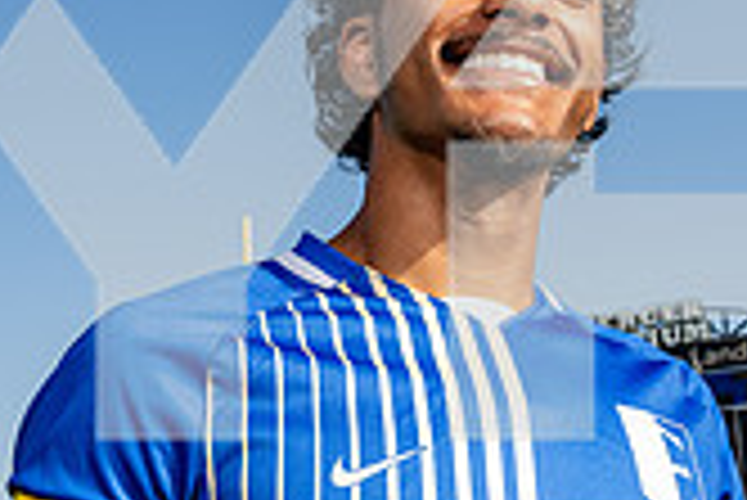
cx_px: 360
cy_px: 205
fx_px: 1744
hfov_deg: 24.2
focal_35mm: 84
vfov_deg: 16.3
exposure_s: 1/125
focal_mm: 24
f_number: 7.1
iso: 50
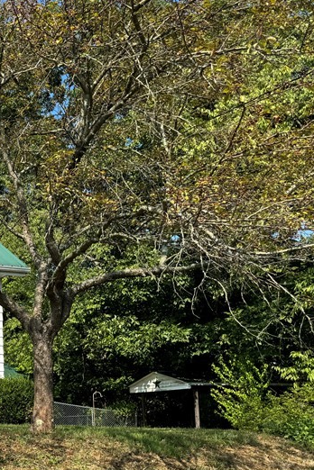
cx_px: -96
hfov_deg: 24.1
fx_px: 641
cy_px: 306
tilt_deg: +10.2
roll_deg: -0.6
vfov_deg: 39.9
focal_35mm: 49
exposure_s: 1/3096
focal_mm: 6.86
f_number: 1.78
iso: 80
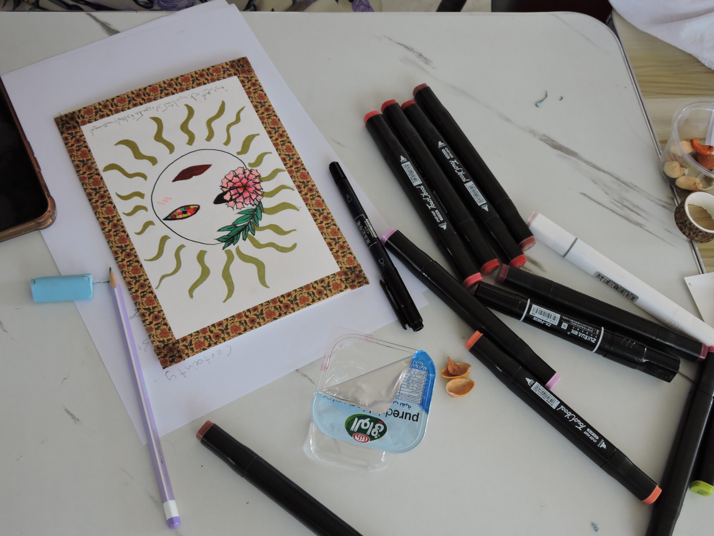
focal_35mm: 40
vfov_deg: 36.0
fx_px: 825
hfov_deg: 46.8
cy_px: 268
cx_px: 357
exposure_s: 1/30
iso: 180
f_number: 3.8
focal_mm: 7.2
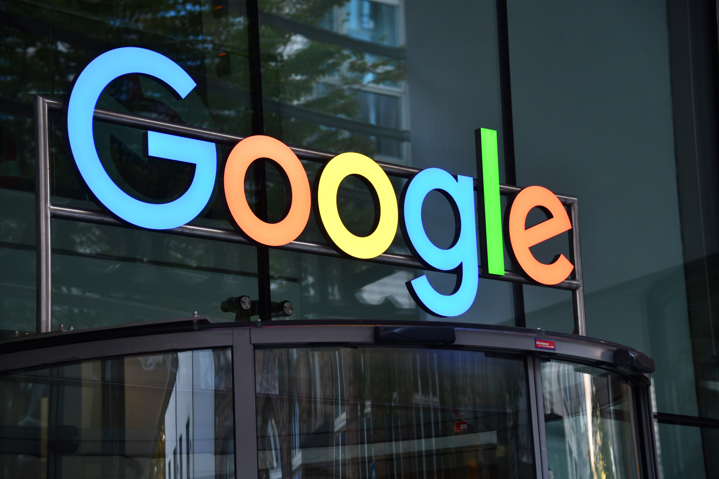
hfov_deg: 19.5
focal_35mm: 105
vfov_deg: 13.0
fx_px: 2097
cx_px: 360
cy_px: 240
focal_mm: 105
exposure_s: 1/100
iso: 800
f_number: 5.3
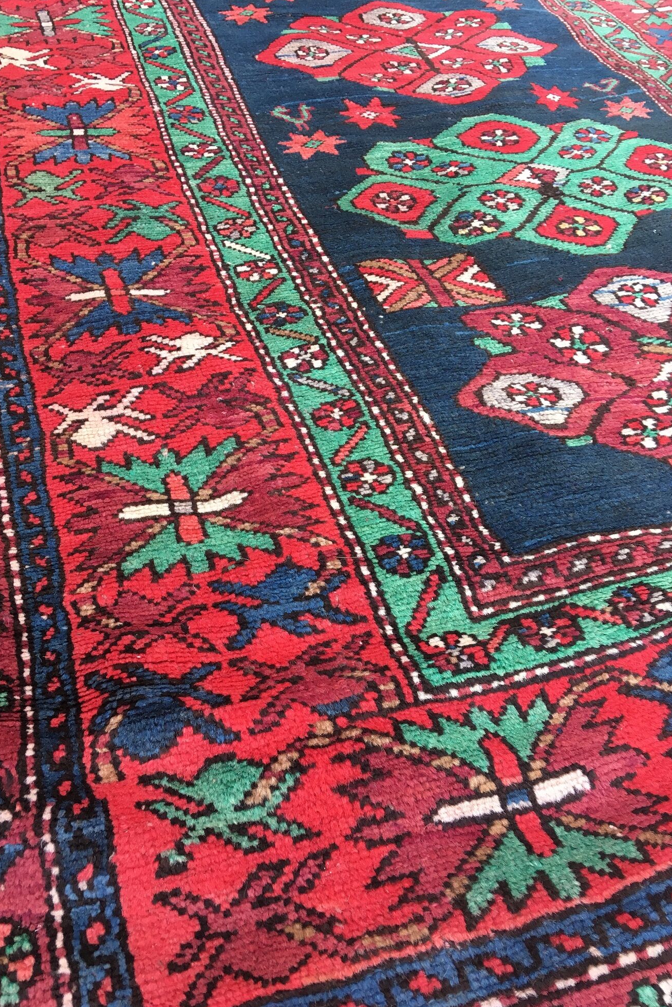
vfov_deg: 60.3
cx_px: 310
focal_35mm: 31
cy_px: 516
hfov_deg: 42.3
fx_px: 868
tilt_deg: -50.3
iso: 32
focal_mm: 4.15
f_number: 2.2
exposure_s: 1/33
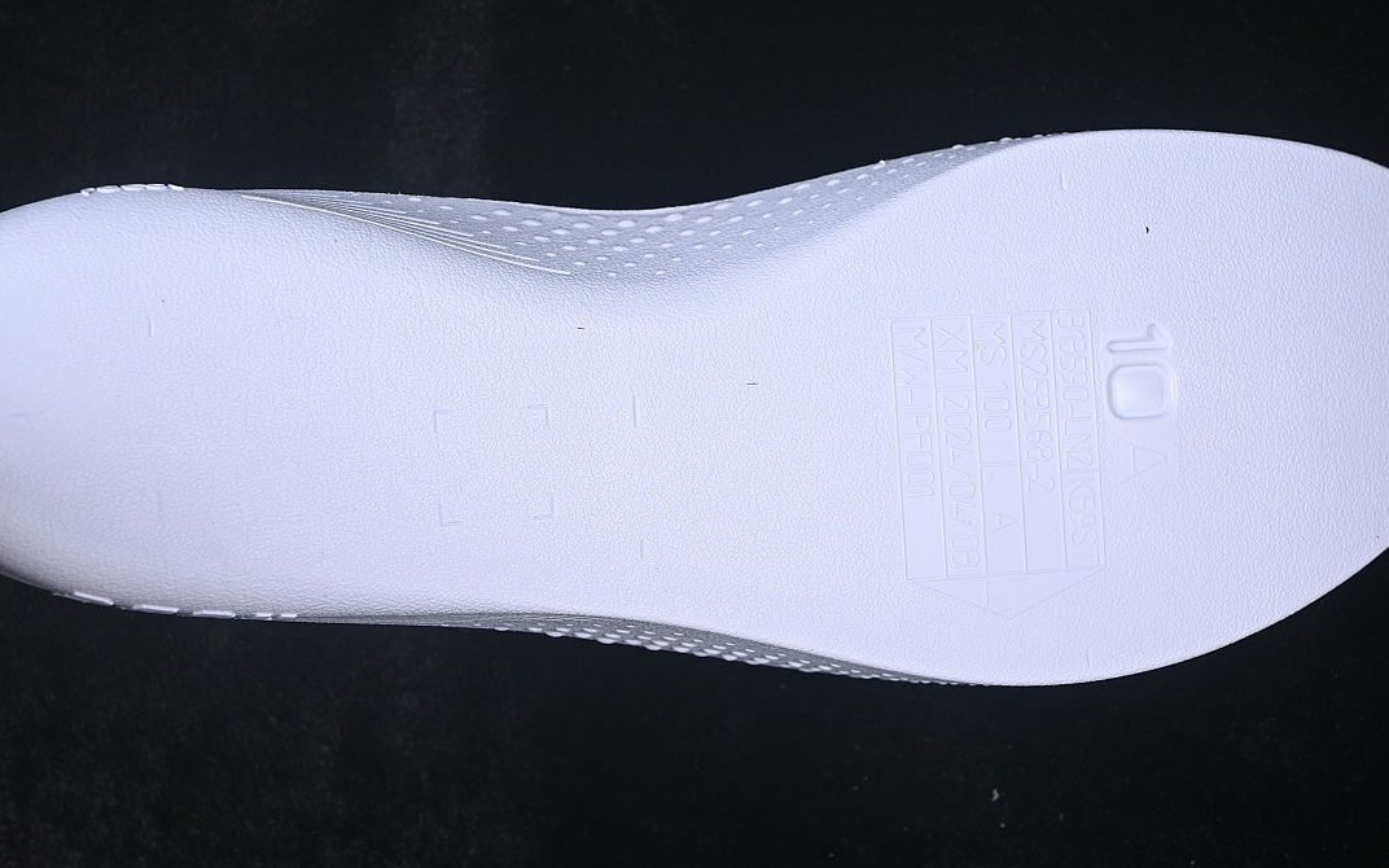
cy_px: 451
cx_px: 692
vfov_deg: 16.9
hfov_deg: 26.8
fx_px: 2915
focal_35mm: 77
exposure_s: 1/60
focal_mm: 50
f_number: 7.1
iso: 160
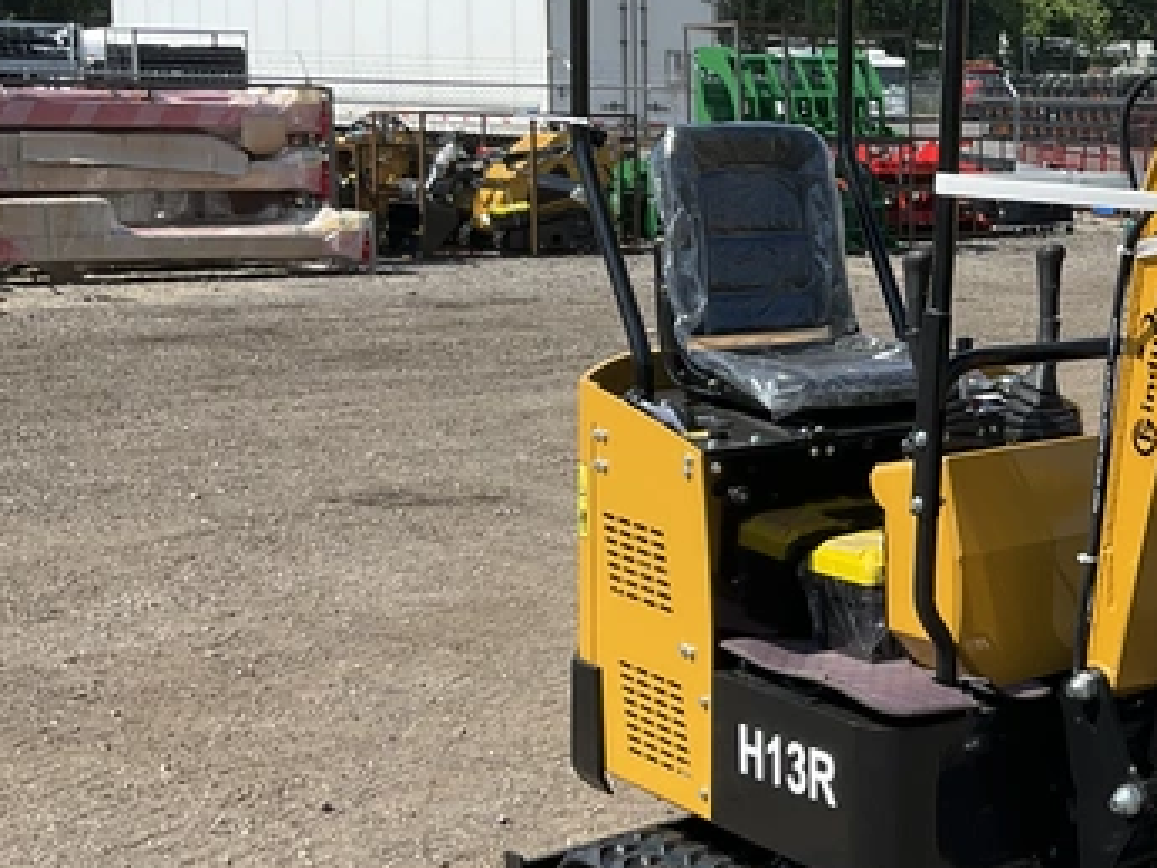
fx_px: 2106
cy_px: 387
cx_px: 1177
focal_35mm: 63
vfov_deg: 23.3
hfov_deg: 28.7
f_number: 1.8
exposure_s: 1/1451
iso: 25
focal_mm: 3
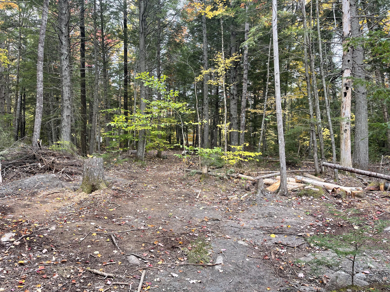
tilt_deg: +0.3
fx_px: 293
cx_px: 195
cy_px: 146
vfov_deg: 53.1
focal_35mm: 26
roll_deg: +0.4
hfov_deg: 67.3
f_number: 1.6
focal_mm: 5.1
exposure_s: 1/121
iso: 64
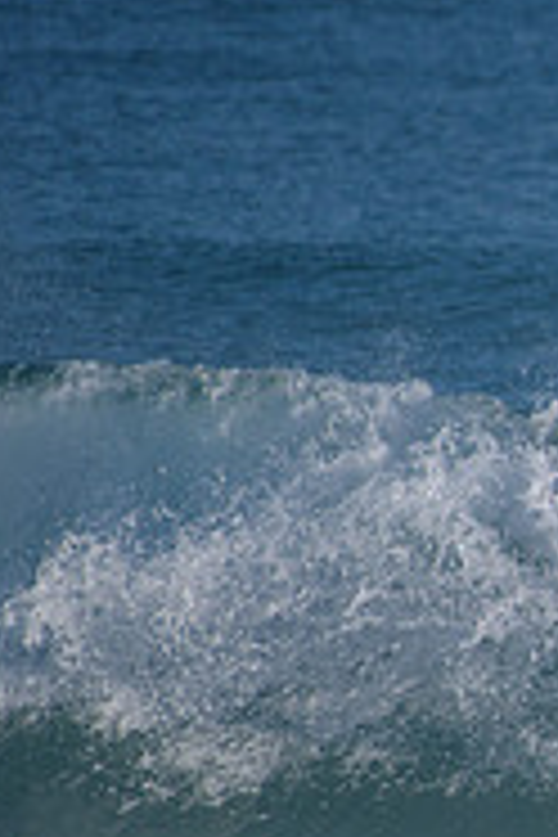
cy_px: 515
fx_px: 36197
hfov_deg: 0.9
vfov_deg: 1.3
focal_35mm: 1557
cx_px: 1242
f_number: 5.6
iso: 180
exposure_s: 1/2000
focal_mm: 500
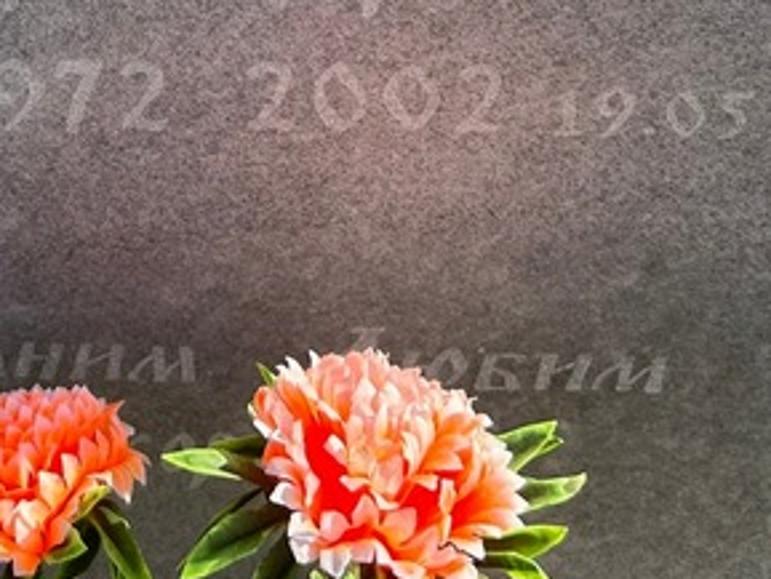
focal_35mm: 72
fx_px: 1604
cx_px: 211
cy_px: -197
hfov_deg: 26.7
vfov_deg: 18.8
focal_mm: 5.7
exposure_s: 1/1395
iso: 50
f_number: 1.5
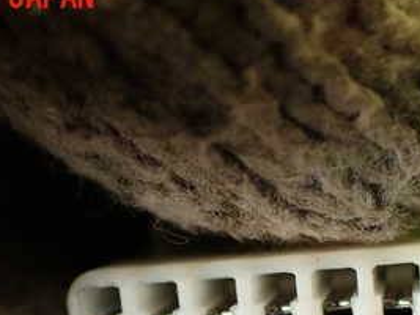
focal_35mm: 72
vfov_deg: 19.7
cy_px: 332
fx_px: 873
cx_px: 280
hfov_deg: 26.9
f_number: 2.4
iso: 200
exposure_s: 1/60
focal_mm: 5.79
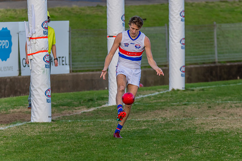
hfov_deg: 4.2
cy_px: 83
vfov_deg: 2.8
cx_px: 140
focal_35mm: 490
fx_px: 3292
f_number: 6
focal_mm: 350
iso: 1100
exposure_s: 1/1600
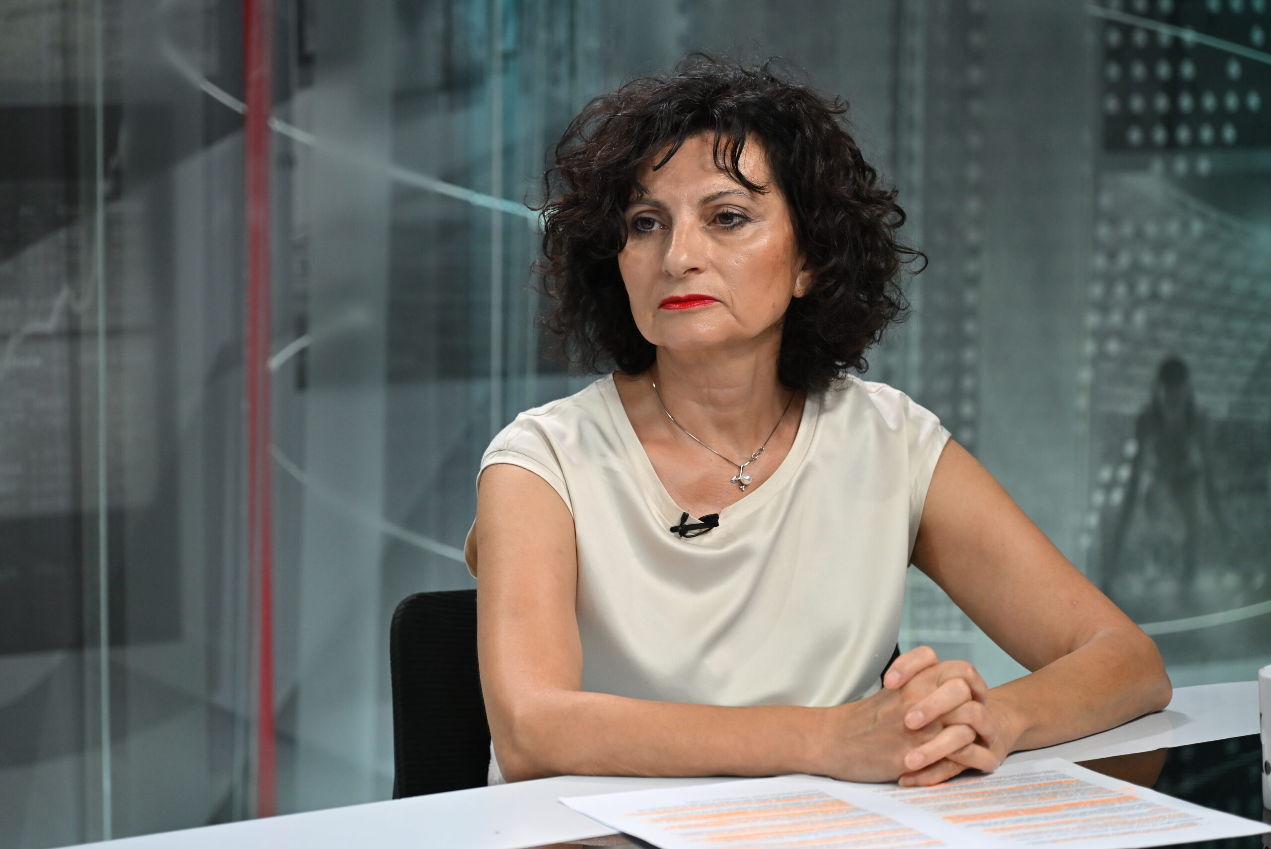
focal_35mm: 115
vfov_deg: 11.9
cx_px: 636
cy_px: 424
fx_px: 4062
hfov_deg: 17.8
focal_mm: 115
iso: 1600
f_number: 4
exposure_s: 1/500
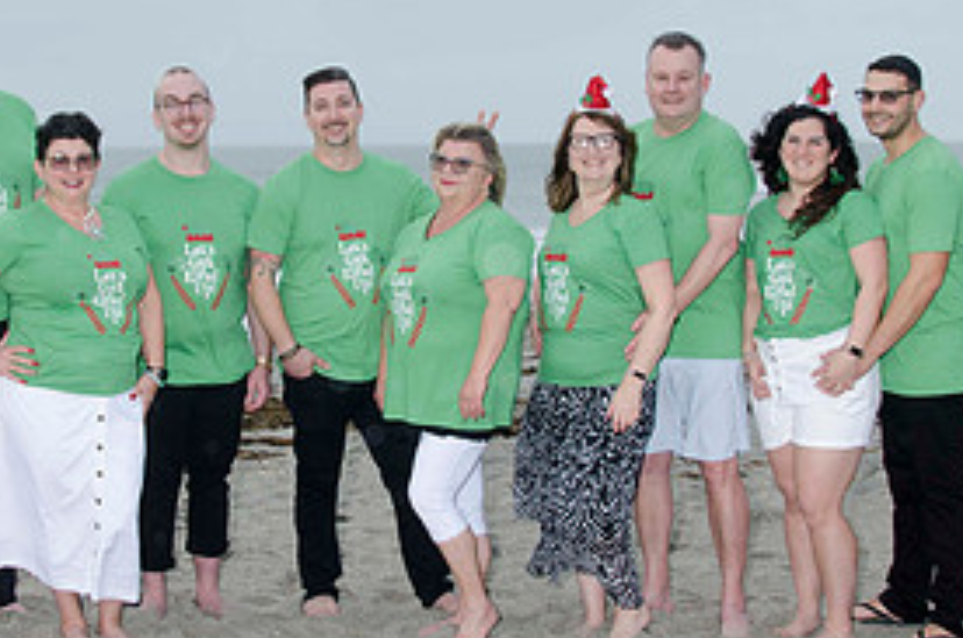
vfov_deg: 21.5
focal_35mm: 63
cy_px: 258
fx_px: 1682
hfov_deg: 31.8
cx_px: 370
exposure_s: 1/50
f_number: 5.6
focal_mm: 20
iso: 200
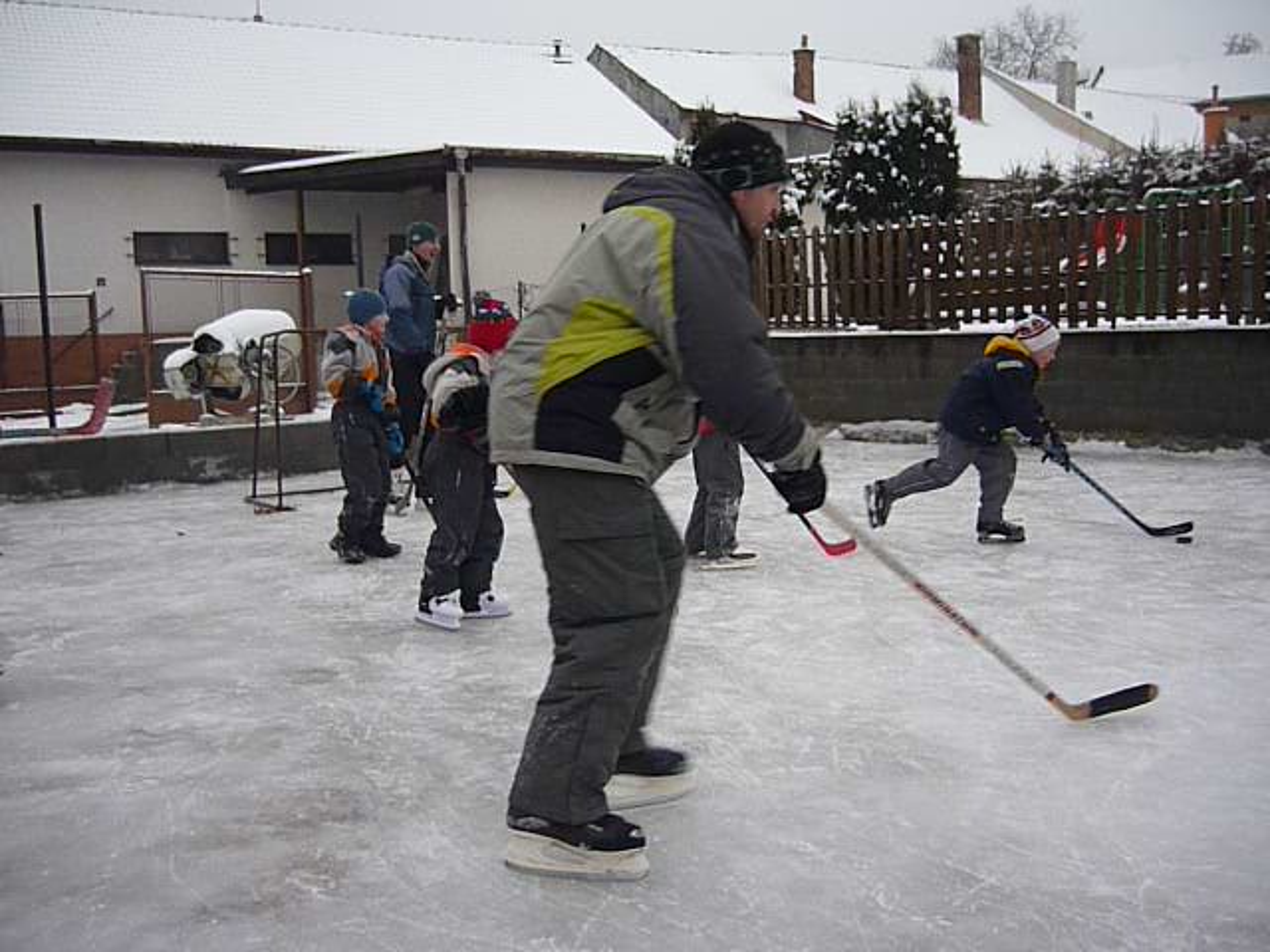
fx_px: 1211
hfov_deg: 55.4
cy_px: 476
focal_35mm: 33
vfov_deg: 42.9
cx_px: 635
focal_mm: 5.5
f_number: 8
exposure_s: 1/160
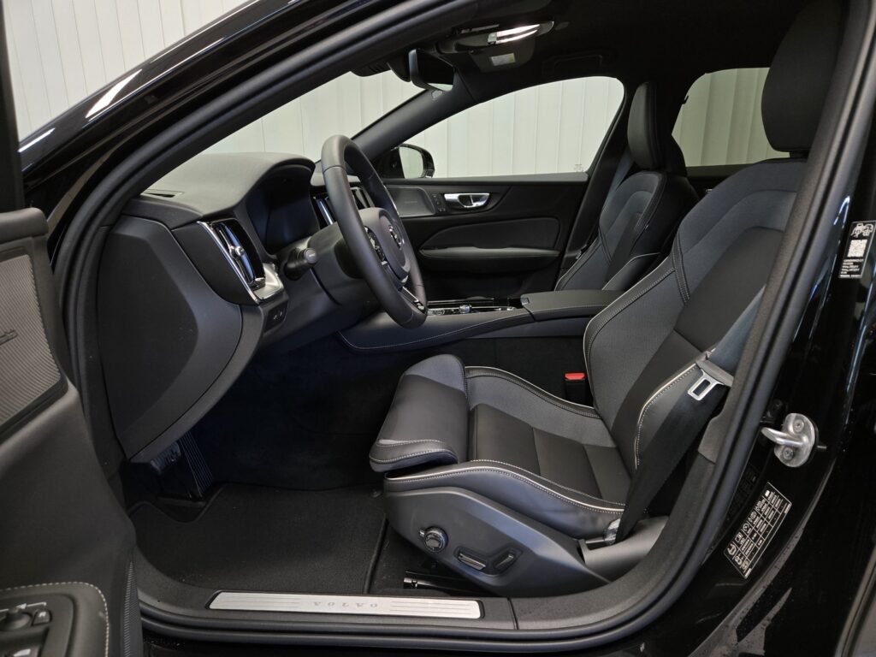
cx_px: 438
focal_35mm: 23
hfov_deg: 73.9
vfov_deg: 58.9
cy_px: 328
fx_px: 582
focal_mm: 5.4
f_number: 1.8
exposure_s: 1/100
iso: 320
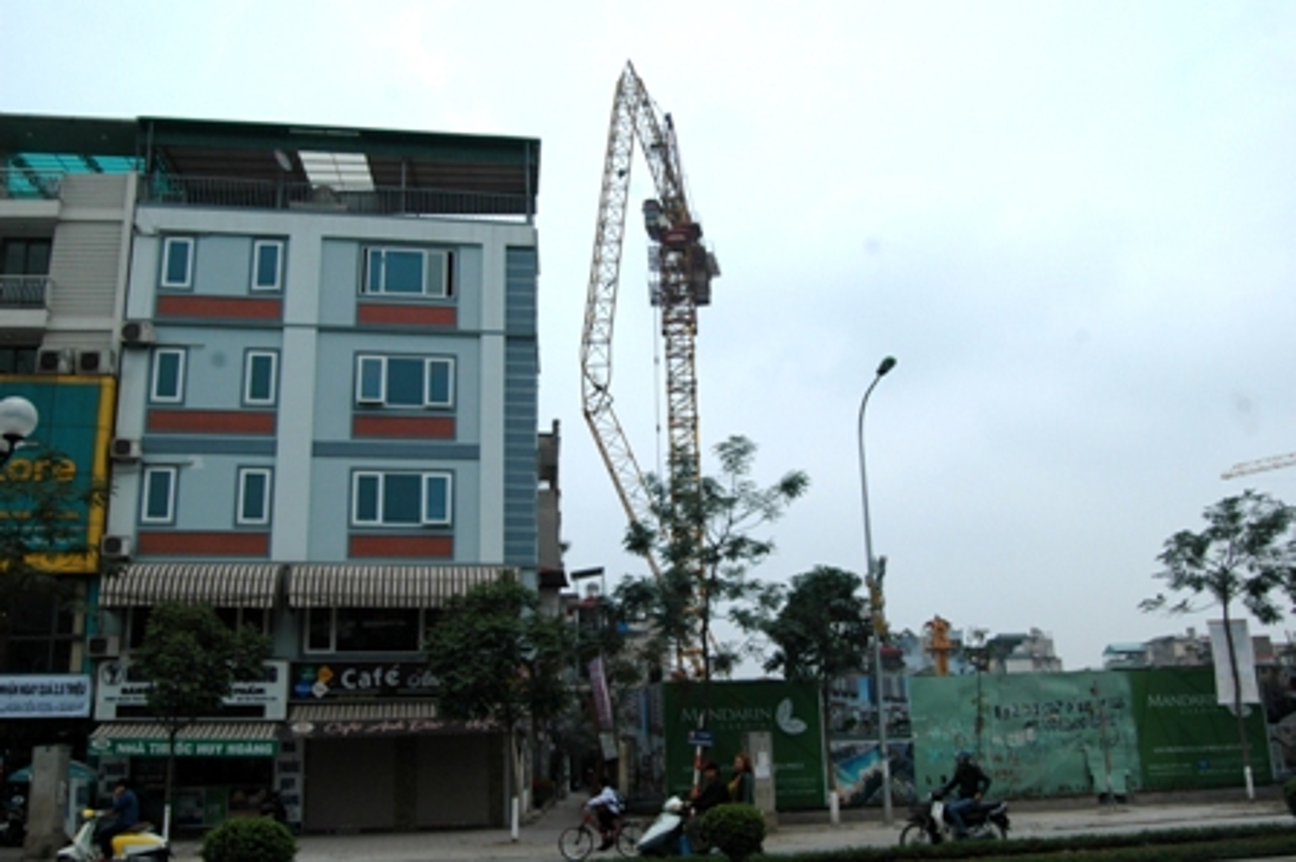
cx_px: 648
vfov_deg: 39.9
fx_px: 1187
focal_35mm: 33
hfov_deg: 57.3
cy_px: 431
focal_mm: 22
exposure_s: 1/1250
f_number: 6.3
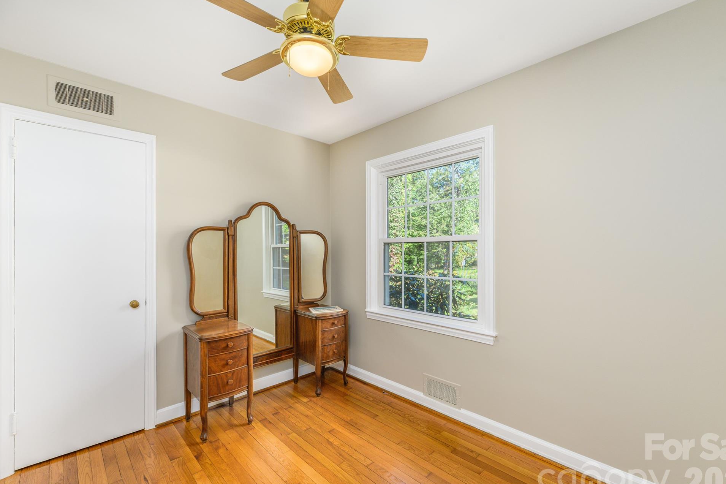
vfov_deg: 77.3
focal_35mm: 15
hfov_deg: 100.3
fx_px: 302
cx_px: 377
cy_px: 249
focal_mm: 14
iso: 320
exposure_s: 1/4
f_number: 8
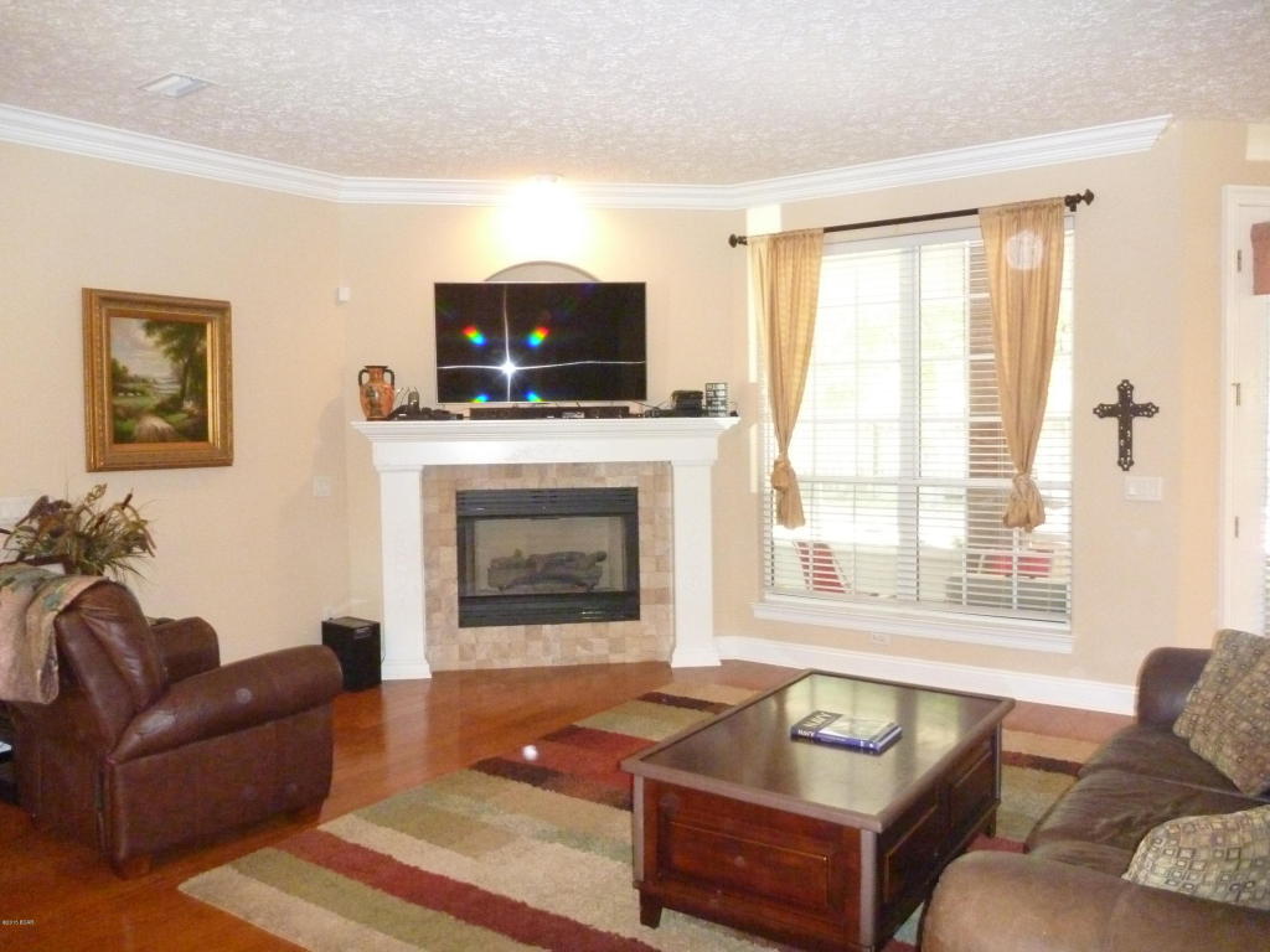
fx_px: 1027
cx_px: 635
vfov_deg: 49.7
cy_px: 476
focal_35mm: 28
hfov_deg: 63.4
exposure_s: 1/30
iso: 800
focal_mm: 4.9
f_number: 3.3
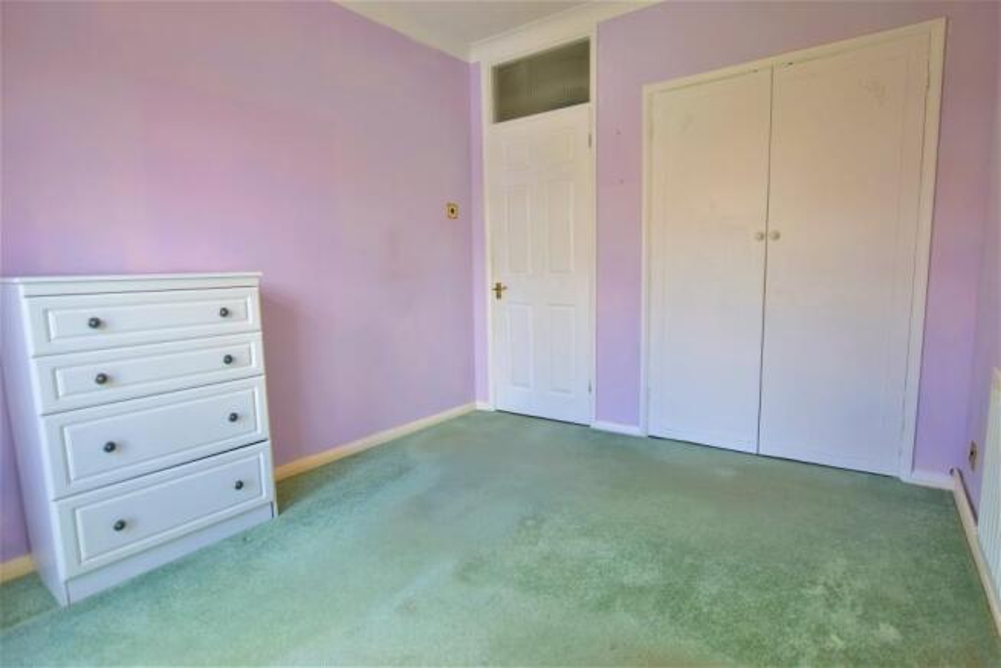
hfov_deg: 100.4
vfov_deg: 77.4
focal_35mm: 15
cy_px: 334
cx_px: 500
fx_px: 417
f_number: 3.5
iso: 360
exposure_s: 1/125
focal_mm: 10
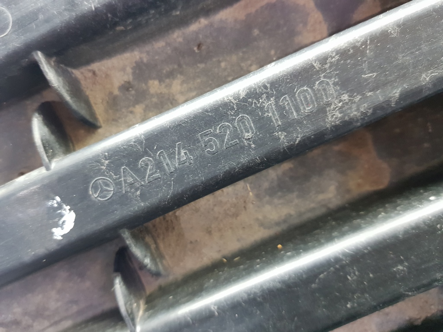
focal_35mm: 26
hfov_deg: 67.3
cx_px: 222
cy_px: 166
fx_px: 333
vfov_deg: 53.1
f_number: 1.7
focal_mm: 4.2
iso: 640
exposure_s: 1/50
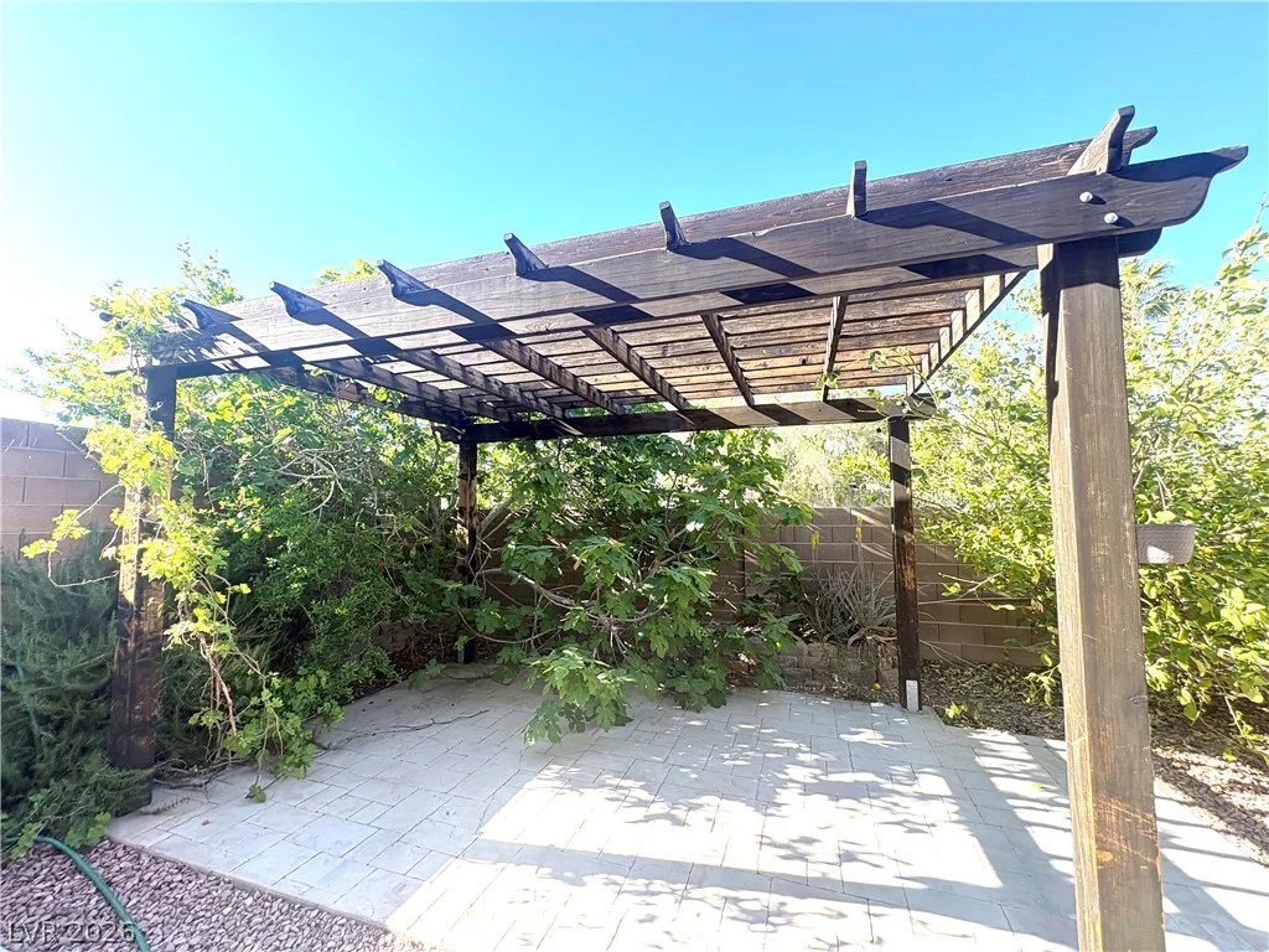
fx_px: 513
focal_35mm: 14
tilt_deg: +6.9
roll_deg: +1.6
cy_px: 476
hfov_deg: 102.1
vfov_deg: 85.7
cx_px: 634
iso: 64
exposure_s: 1/158
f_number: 2.2
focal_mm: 2.22
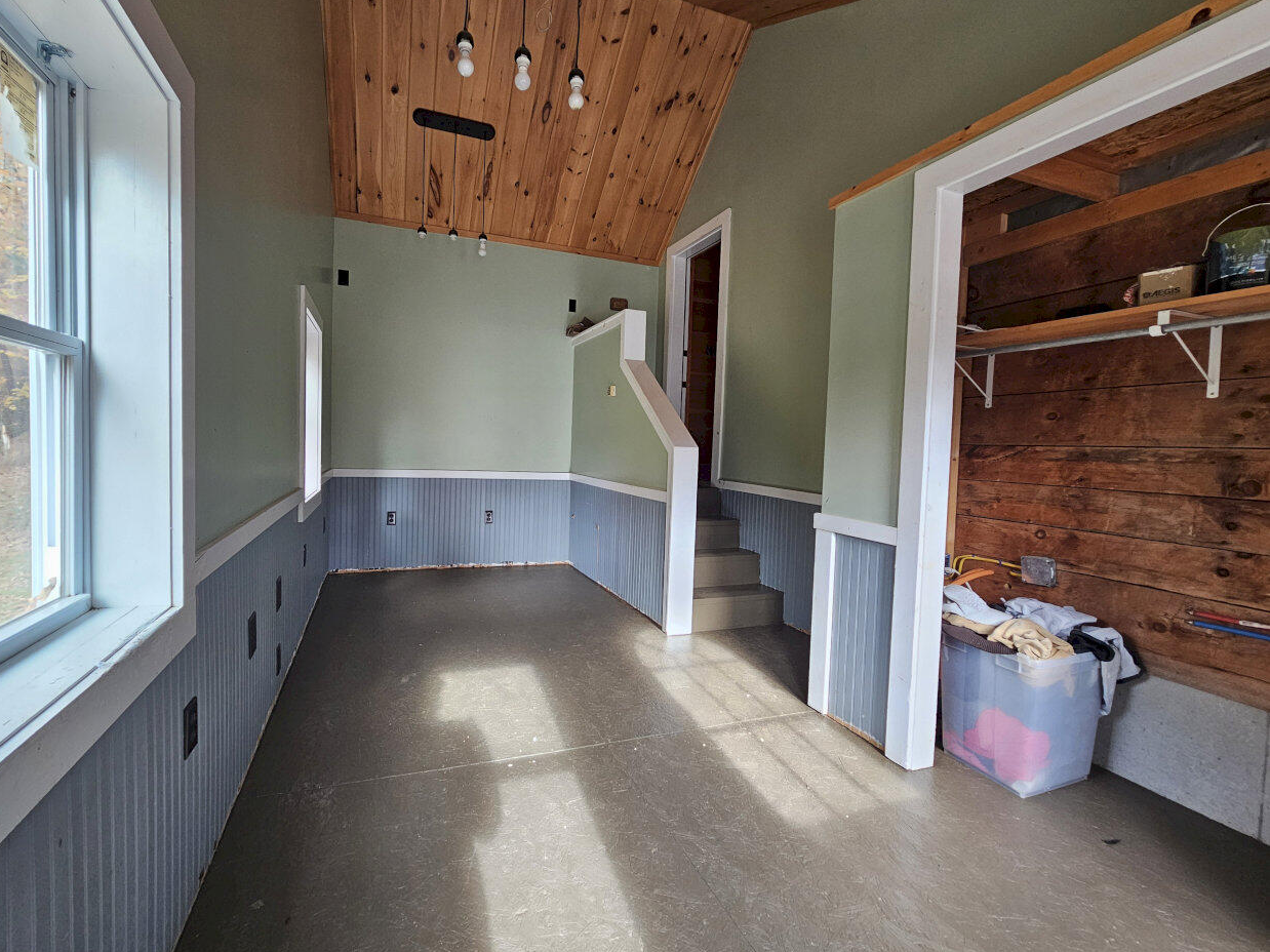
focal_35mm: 14
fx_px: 514
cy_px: 458
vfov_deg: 85.6
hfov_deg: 101.9
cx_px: 587
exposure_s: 1/60
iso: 100
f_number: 2.2
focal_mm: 2.2
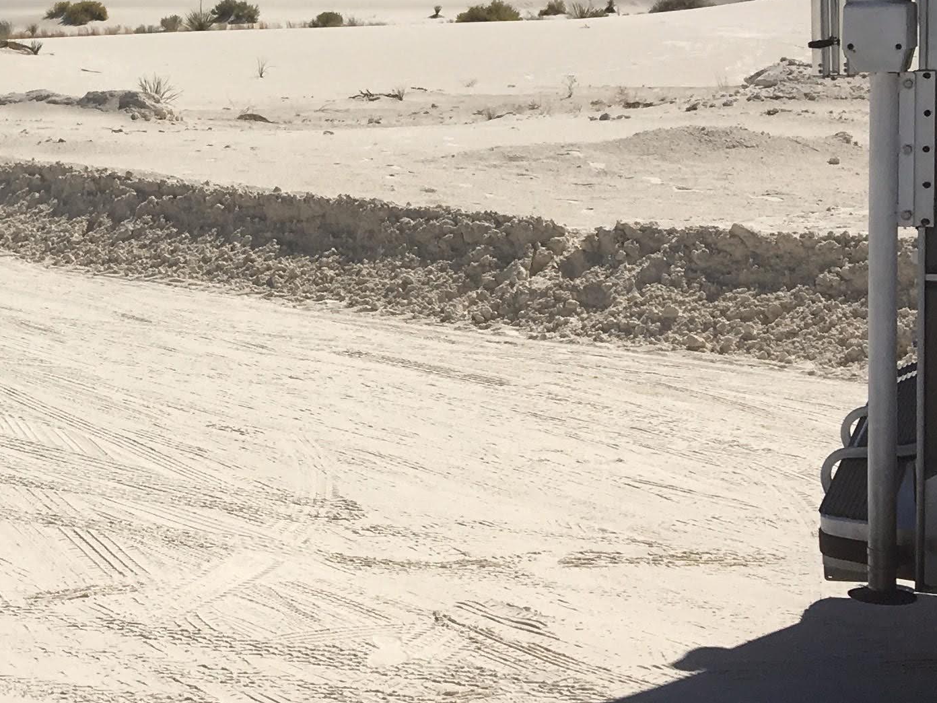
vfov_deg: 17.5
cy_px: 185
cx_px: -36
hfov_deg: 22.3
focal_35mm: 84
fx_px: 2274
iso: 25
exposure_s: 1/5128
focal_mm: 4.15
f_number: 2.2
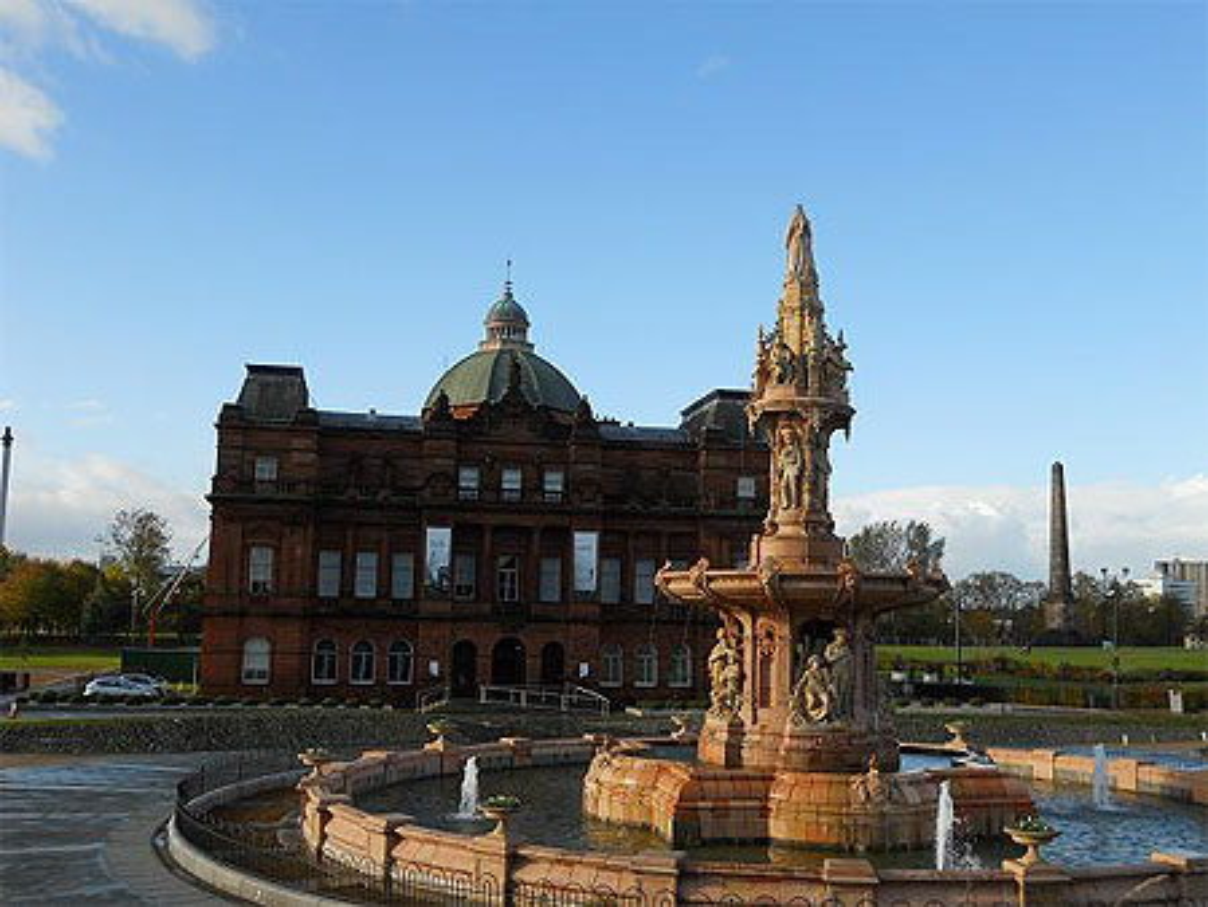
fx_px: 1257
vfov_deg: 39.7
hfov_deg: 51.3
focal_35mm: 36
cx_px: 604
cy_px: 454
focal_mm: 6.4
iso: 80
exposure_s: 1/640
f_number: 3
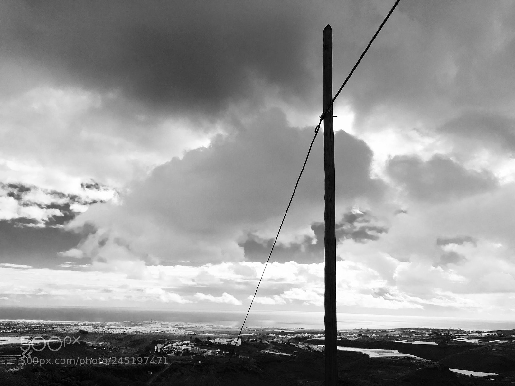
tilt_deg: +12.8
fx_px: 431
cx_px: 258
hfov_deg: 61.7
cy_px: 193
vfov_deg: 48.2
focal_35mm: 29
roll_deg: -1.2
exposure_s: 1/2564
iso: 25
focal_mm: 4.15
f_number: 2.2
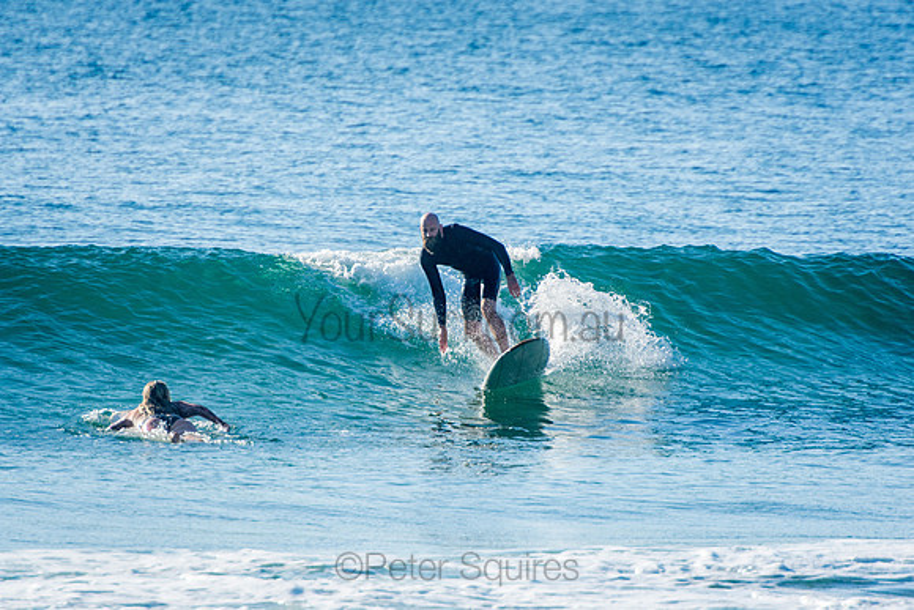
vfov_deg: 2.3
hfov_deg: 3.4
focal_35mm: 600
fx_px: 15236
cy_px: 305
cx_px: 457
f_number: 5.6
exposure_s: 1/1250
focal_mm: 400
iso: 250
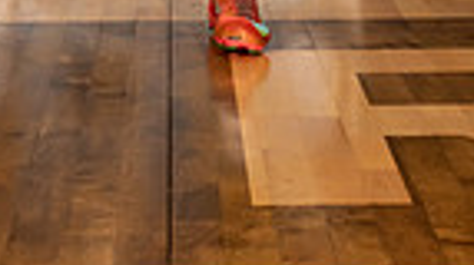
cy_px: -431
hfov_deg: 14.8
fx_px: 1820
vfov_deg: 7.6
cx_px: 239
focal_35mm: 145
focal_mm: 44
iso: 800
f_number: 6.3
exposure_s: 1/320
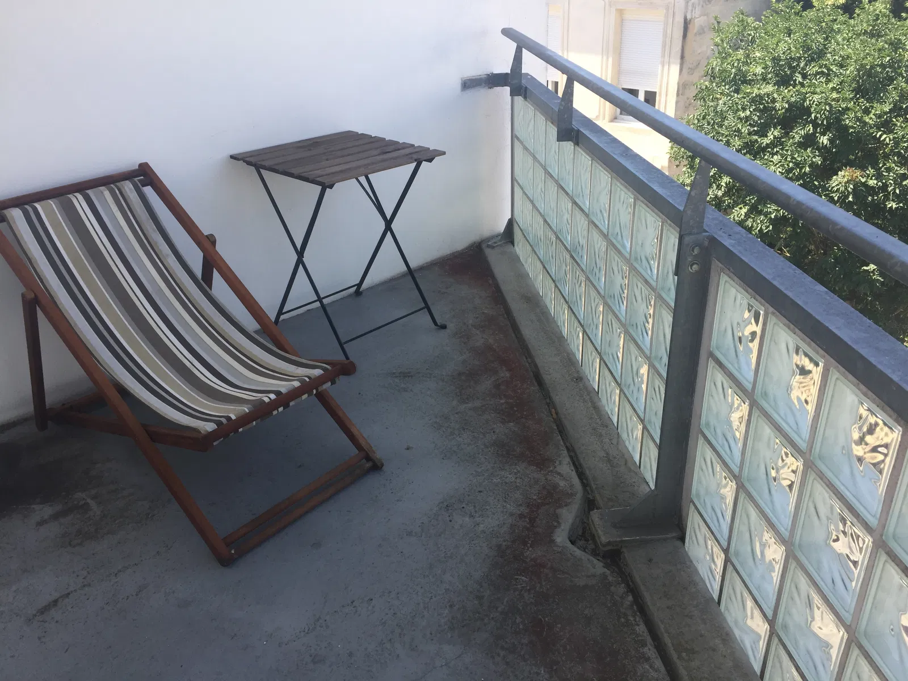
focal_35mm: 29
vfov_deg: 48.2
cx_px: 454
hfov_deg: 61.7
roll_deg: +0.1
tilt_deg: -27.3
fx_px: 761
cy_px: 340
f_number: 2.2
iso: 32
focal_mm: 4.15
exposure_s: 1/557
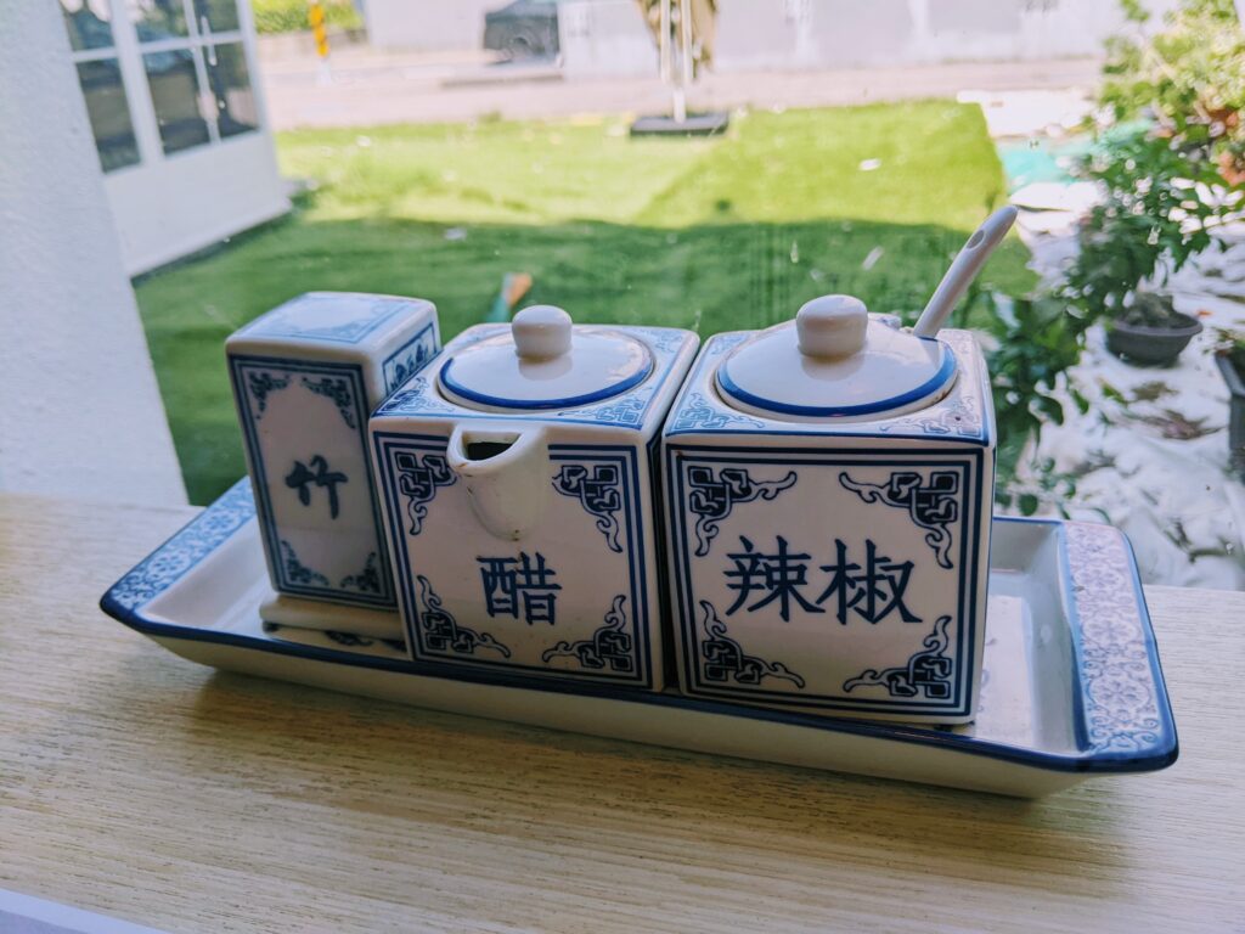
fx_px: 971
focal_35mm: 27
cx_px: 622
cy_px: 467
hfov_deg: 65.3
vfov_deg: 51.4
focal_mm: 4.44
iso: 48
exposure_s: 1/903
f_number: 1.8
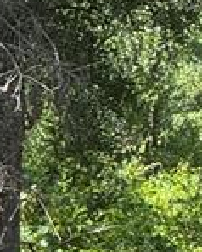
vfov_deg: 3.2
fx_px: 4522
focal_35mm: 607
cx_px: 467
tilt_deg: -0.1
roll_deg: -2.0
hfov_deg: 2.5
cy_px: 356
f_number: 2.8
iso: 64
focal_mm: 15.66
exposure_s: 1/246
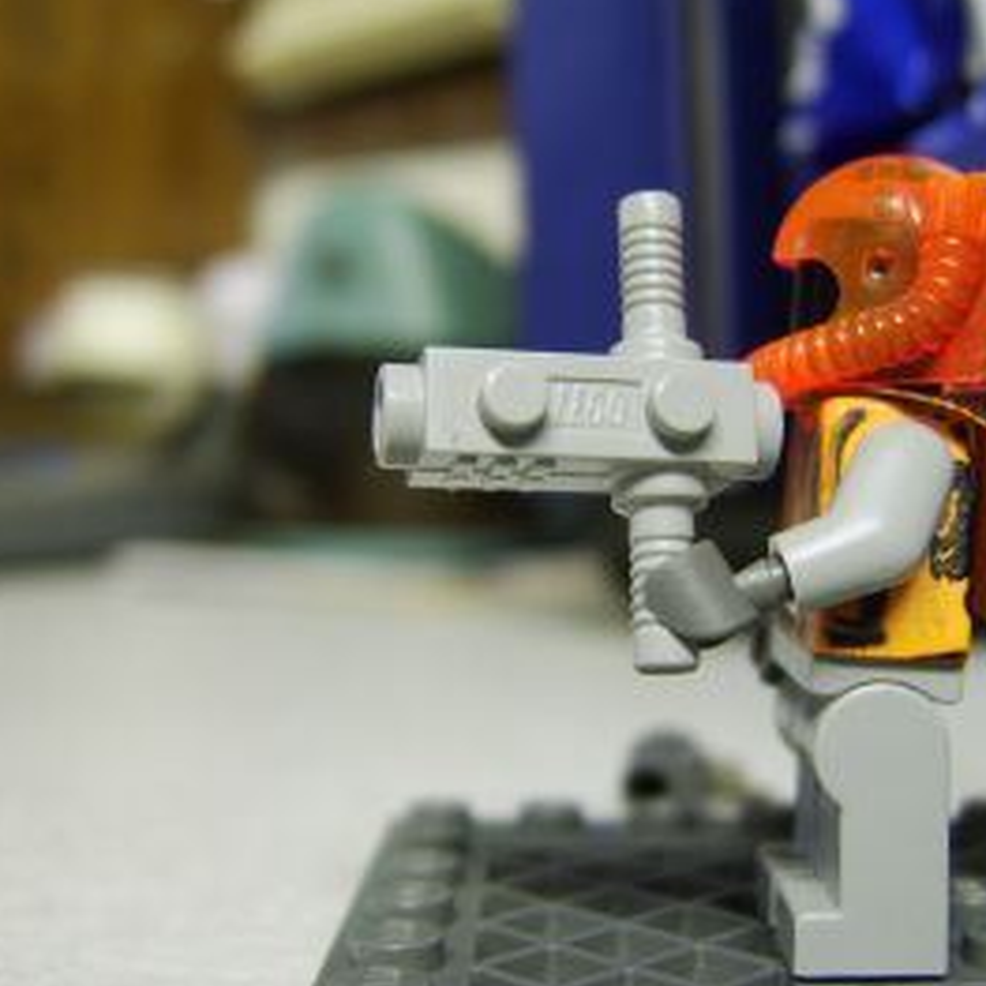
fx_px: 1289
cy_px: 457
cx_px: 574
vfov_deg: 41.8
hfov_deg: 41.7
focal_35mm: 40
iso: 71
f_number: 2.7
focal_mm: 8.13
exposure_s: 1/5
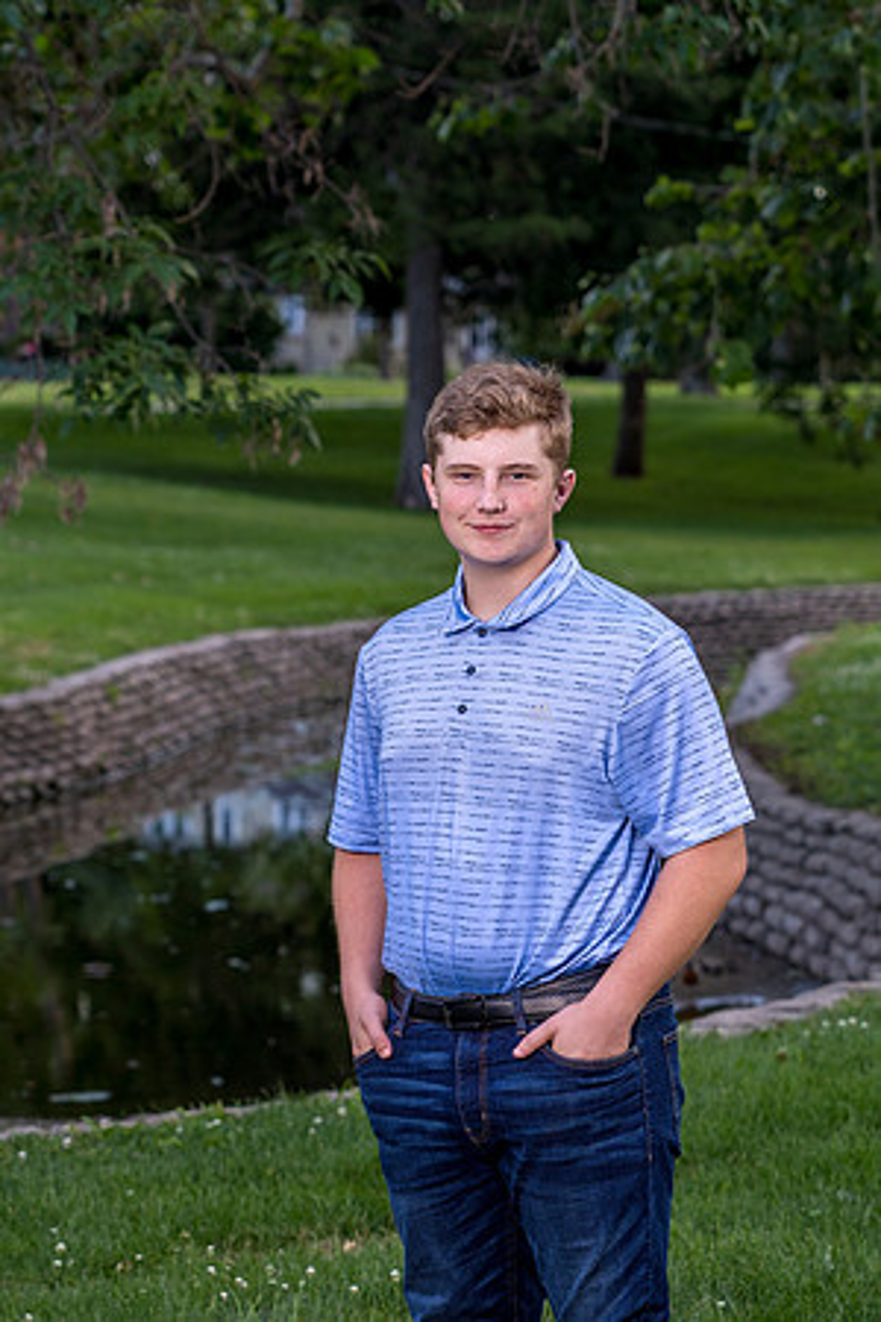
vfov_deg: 27.0
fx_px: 2753
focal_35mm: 75
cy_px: 661
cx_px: 440
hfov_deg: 18.2
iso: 200
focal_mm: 75
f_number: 4
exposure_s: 1/160
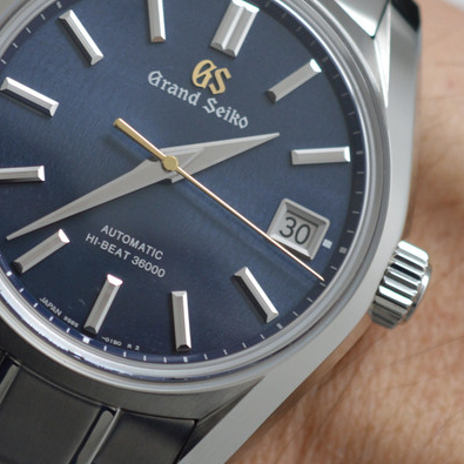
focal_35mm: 155
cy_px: 148
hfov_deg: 11.2
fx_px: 2351
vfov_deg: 11.3
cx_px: 120
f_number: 4.5
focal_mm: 40
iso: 400
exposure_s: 1/80
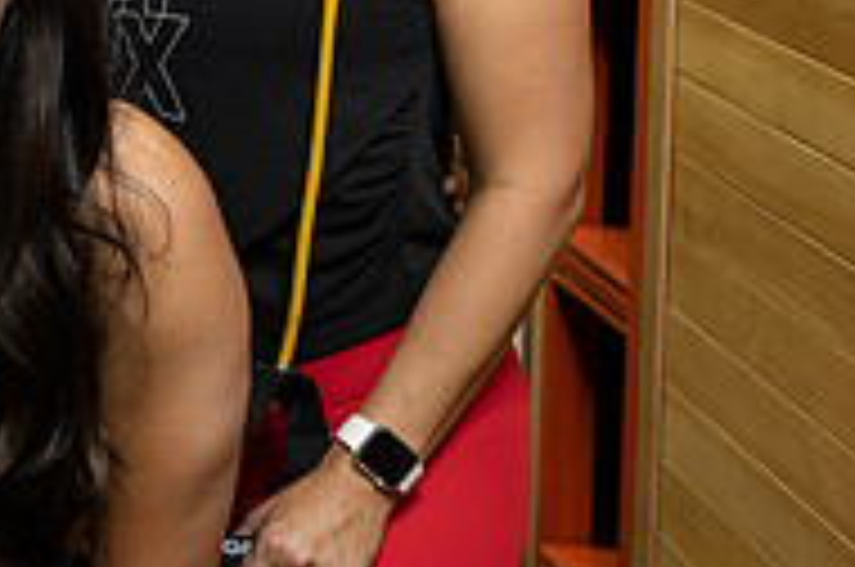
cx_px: -315
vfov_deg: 8.9
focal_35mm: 153
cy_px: 34
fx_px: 3628
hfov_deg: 12.9
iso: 250
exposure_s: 1/100
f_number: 4
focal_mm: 50
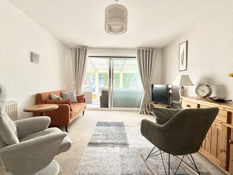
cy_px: 86
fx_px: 114
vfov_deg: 74.7
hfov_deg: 91.0
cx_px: 115
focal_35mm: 17
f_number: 2.2
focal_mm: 2.22
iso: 64
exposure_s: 1/99
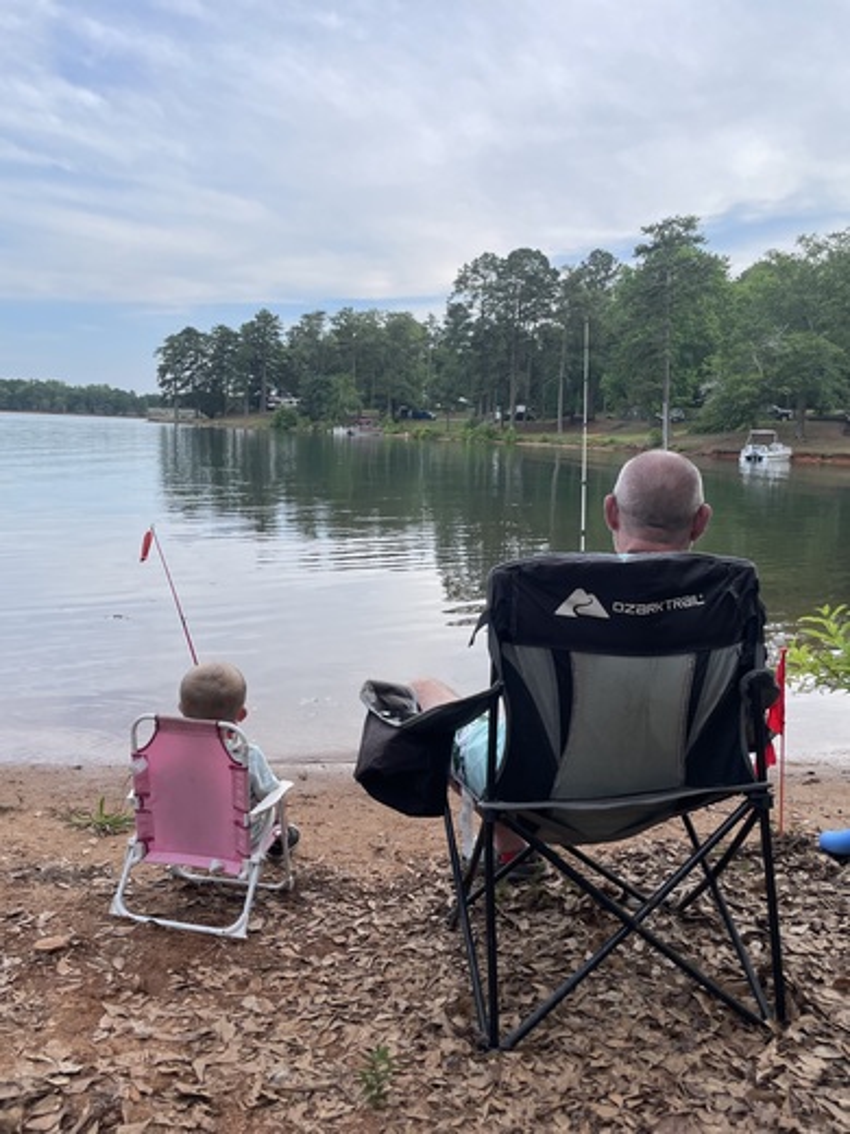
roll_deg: -1.9
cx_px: 425
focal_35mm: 26
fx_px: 851
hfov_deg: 53.1
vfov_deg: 67.3
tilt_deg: -8.2
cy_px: 567
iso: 32
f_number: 1.6
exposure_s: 1/779
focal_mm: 4.2
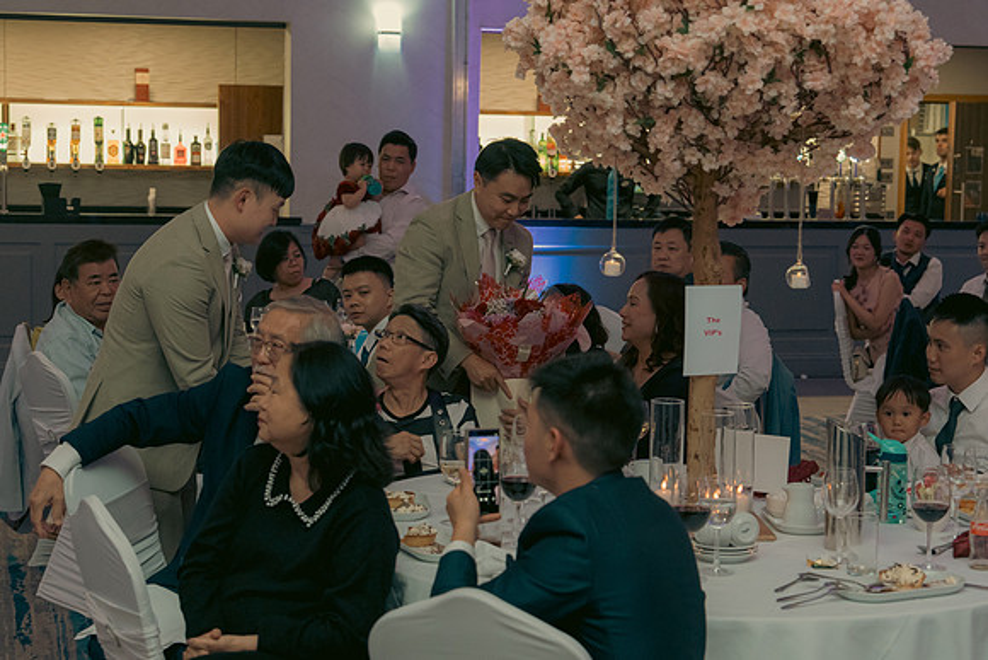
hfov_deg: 28.8
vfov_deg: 19.5
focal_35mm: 70
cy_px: 330
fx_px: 1921
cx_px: 494
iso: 2500
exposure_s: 1/160
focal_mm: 47
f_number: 3.5
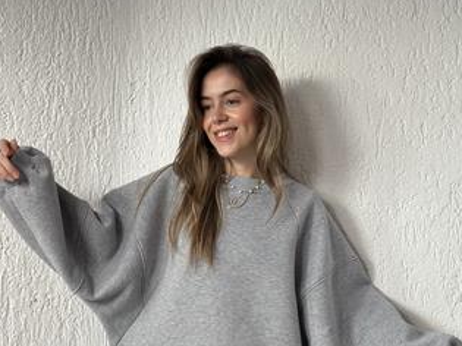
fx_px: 867
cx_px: 230
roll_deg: -0.1
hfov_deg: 29.8
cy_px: 273
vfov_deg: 22.3
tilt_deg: +1.9
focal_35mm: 65
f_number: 1.78
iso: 125
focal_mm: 6.86
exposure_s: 1/113
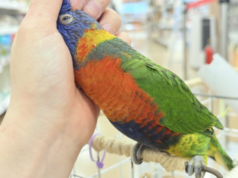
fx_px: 358
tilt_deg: -8.5
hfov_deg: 36.8
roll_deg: +3.7
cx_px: 119
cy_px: 89
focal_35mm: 52
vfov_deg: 28.0
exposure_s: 1/50
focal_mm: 5.96
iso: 80
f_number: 1.6
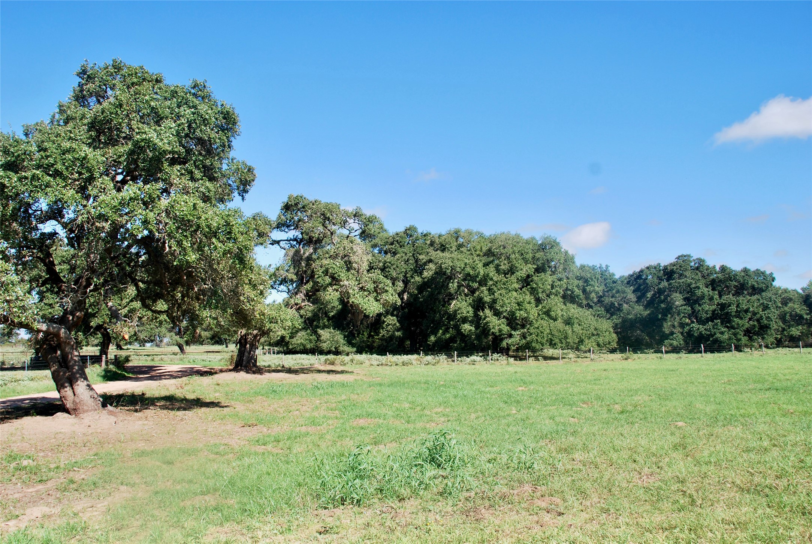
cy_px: 272
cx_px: 406
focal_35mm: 33
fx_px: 745
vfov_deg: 40.1
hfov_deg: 57.2
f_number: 7.1
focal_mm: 22
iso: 100
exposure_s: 1/200
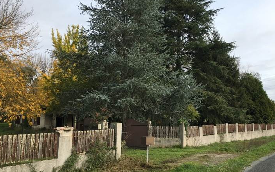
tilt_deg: +5.2
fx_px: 262
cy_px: 91
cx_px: 146
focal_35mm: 35
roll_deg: -0.8
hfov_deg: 55.3
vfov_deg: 36.2
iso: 25
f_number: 2.2
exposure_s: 1/1202
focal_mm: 4.15
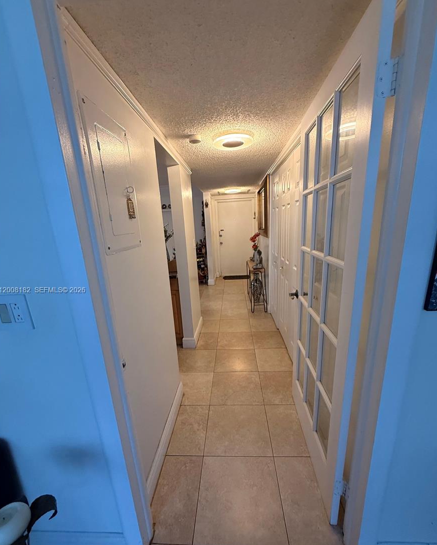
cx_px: 218
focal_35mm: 15
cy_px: 291
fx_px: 242
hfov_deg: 84.1
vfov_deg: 96.6
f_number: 2.2
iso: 200
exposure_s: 1/120
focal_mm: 2.22
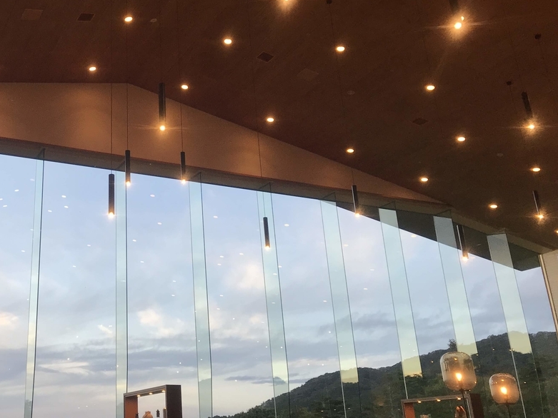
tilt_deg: +22.6
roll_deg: +1.3
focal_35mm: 43
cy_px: 173
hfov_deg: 42.4
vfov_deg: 33.5
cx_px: 133
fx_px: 693
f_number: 1.8
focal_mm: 3.99
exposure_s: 1/120
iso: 32
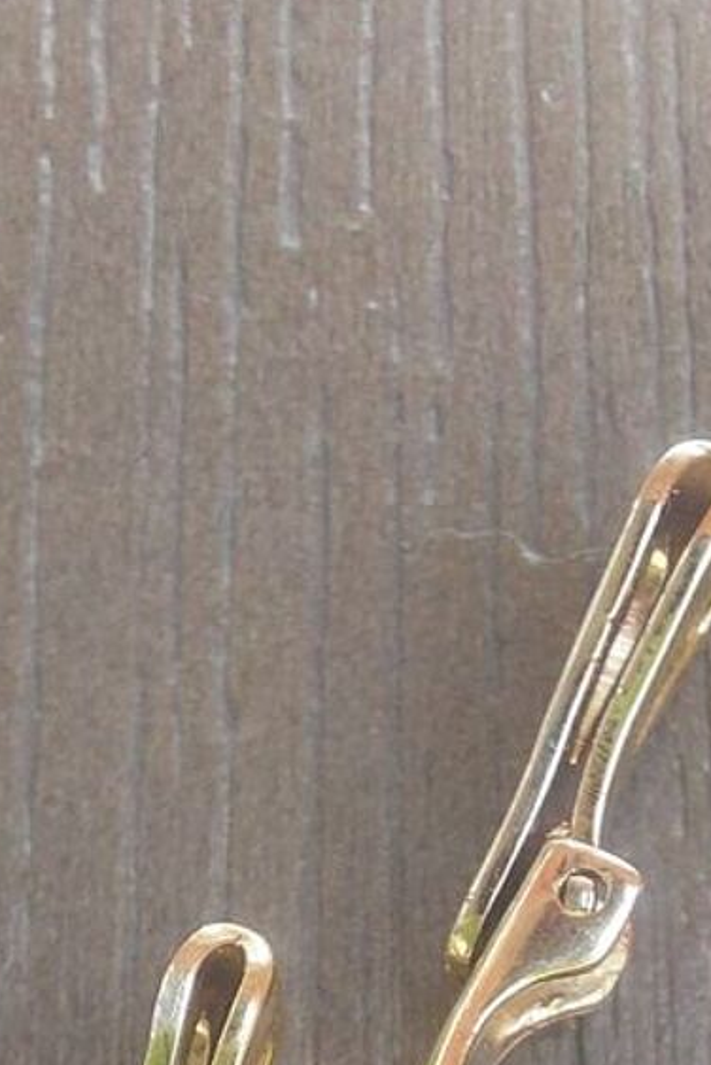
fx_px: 1894
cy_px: 1161
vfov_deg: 28.6
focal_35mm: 64
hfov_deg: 21.2
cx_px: 431
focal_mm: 1.95
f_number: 2.4
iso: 64
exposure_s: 1/120
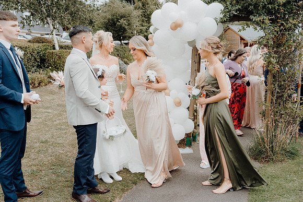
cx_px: 152
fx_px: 320
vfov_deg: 35.1
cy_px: 101
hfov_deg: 50.7
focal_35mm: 38
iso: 125
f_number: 3.5
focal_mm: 38
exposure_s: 1/500
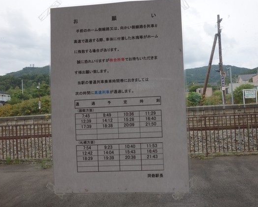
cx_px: 134
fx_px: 244
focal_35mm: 32
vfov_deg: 45.8
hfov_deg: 55.6
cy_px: 103
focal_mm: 10.4
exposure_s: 1/250
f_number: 5.6
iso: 125
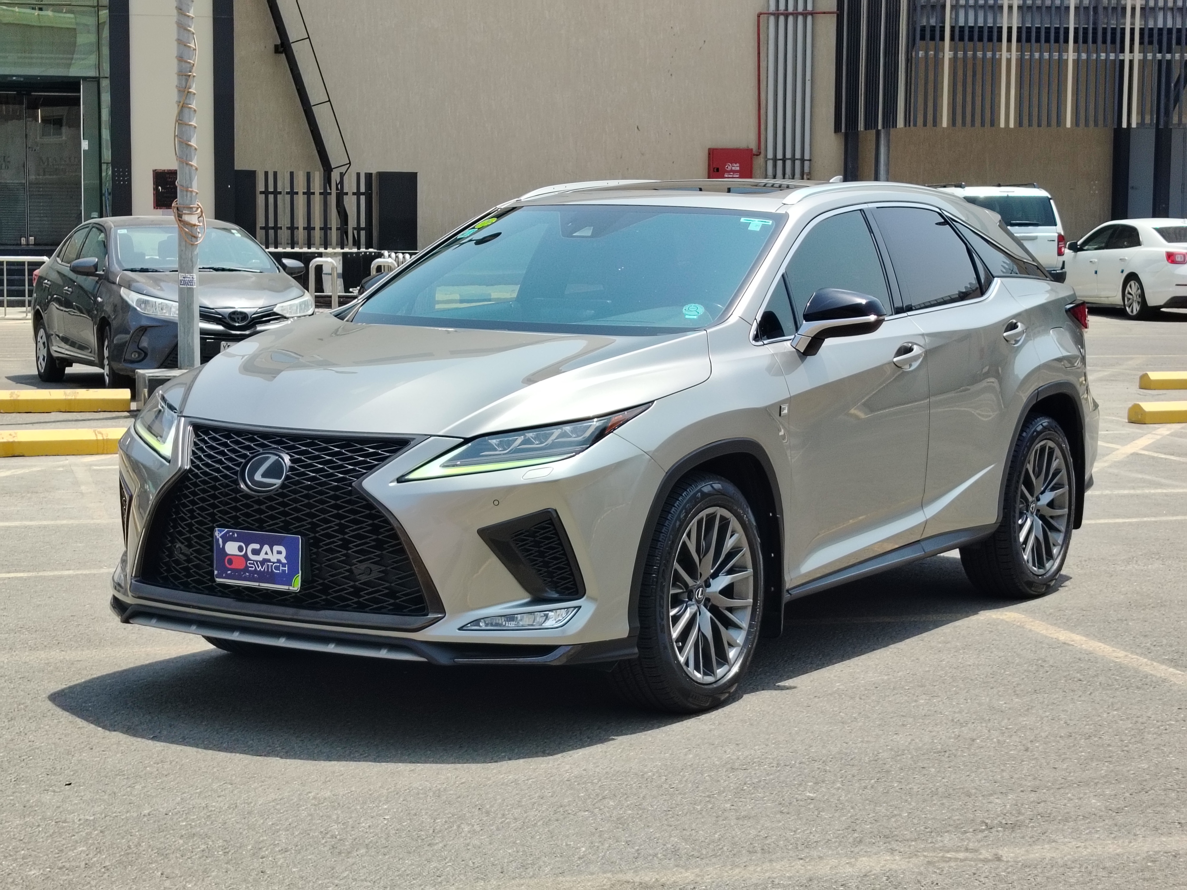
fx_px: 2435
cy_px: 445
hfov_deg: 27.4
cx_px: 594
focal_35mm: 71
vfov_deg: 20.7
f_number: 1.75
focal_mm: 5.25
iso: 100
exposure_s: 1/748
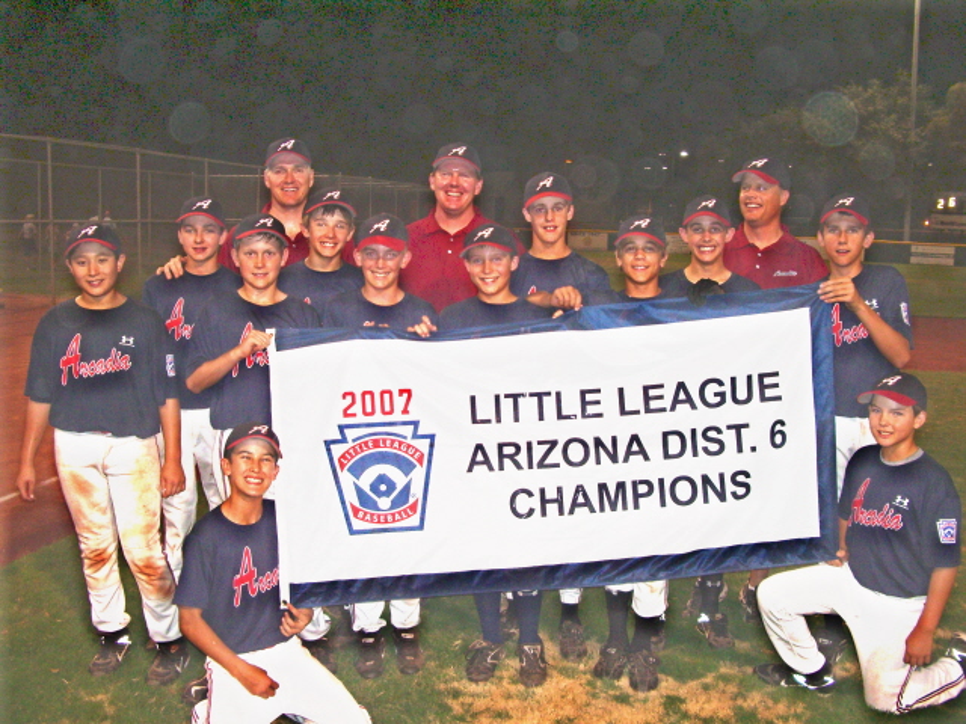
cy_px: 362
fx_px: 977
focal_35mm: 35
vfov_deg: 40.7
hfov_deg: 52.6
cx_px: 483
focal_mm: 5.8
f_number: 2.6
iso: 200
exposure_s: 1/60
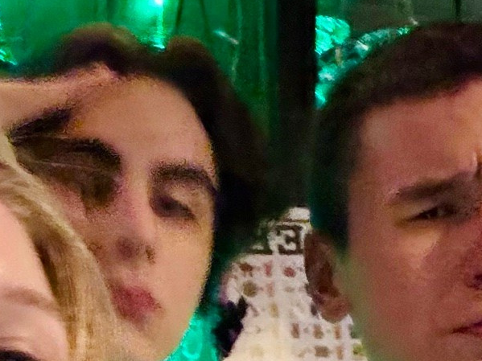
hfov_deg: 20.1
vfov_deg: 14.0
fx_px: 1336
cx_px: 59
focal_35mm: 96
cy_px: 601
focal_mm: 2.69
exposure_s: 1/17
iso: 800
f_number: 1.9
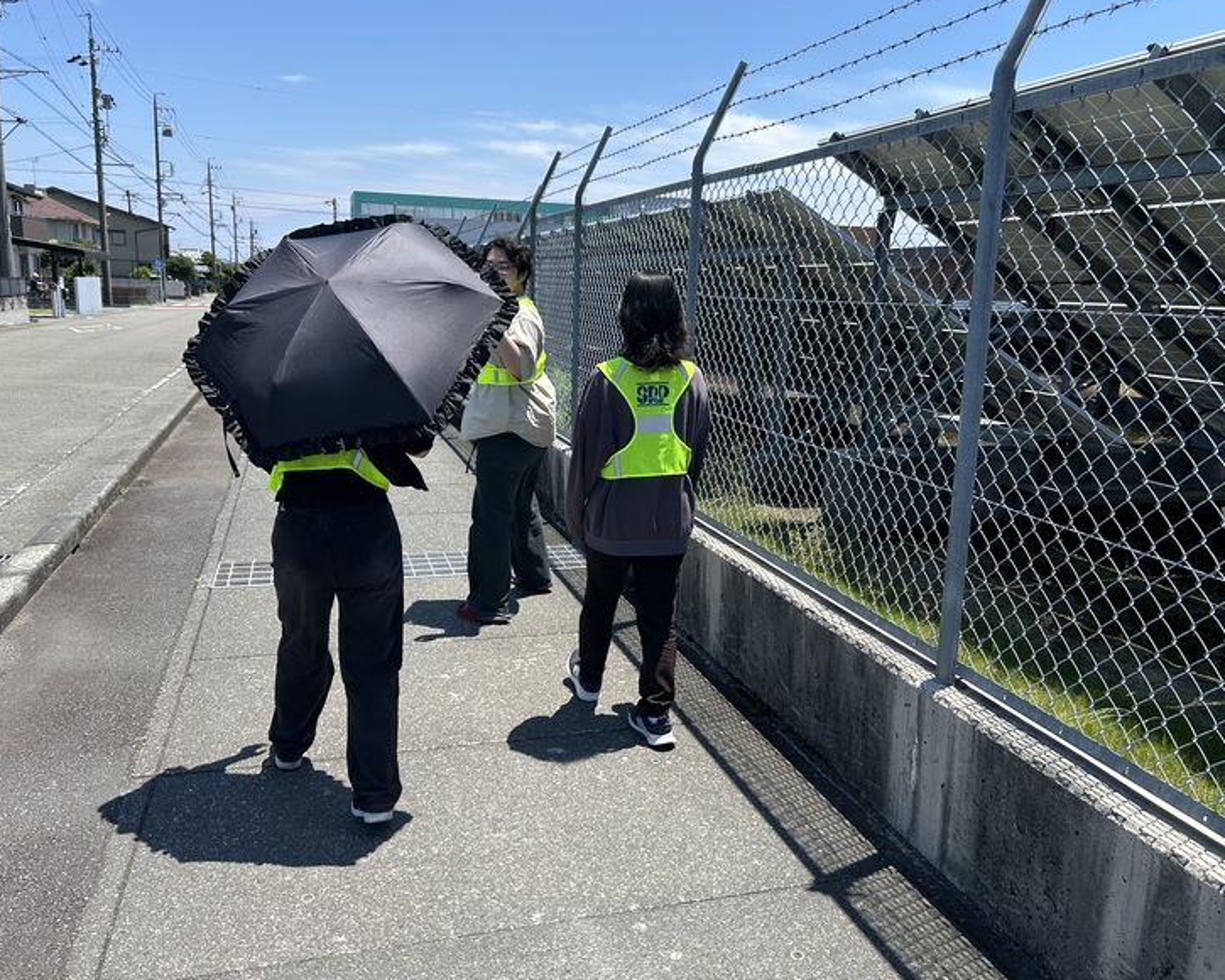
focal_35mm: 28
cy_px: 488
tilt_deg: -7.5
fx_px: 1015
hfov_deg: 62.2
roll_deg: +1.1
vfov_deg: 51.5
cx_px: 617
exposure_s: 1/2571
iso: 50
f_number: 1.5
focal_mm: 5.7
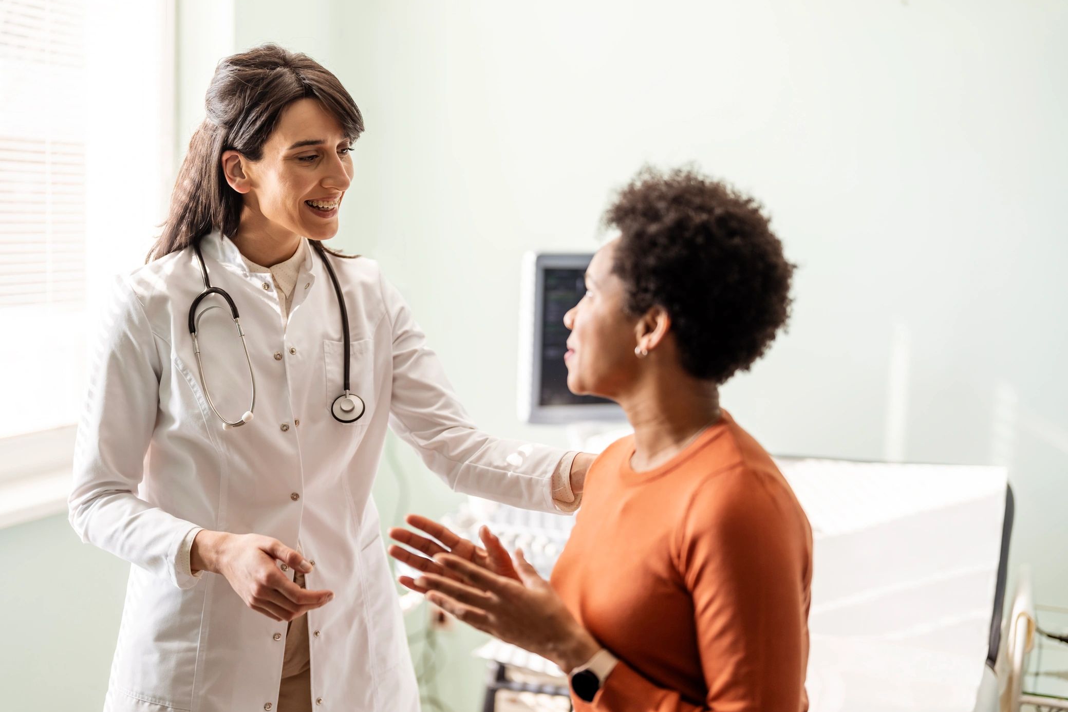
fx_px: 1513
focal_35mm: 51
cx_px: 528
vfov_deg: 26.5
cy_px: 359
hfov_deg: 38.9
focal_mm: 50
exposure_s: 1/400
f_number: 1.3
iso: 100
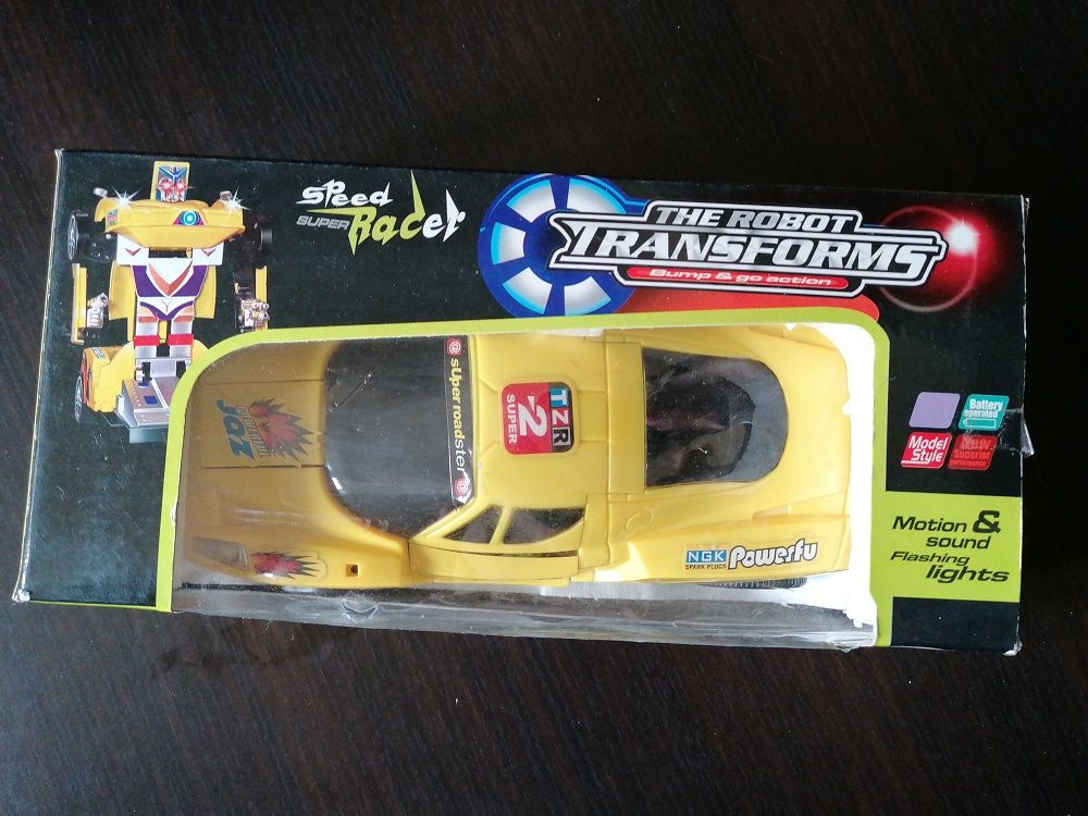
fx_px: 1131
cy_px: 408
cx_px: 544
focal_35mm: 36
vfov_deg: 39.7
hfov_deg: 51.4
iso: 320
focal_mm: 4.75
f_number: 1.8
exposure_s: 1/33.3
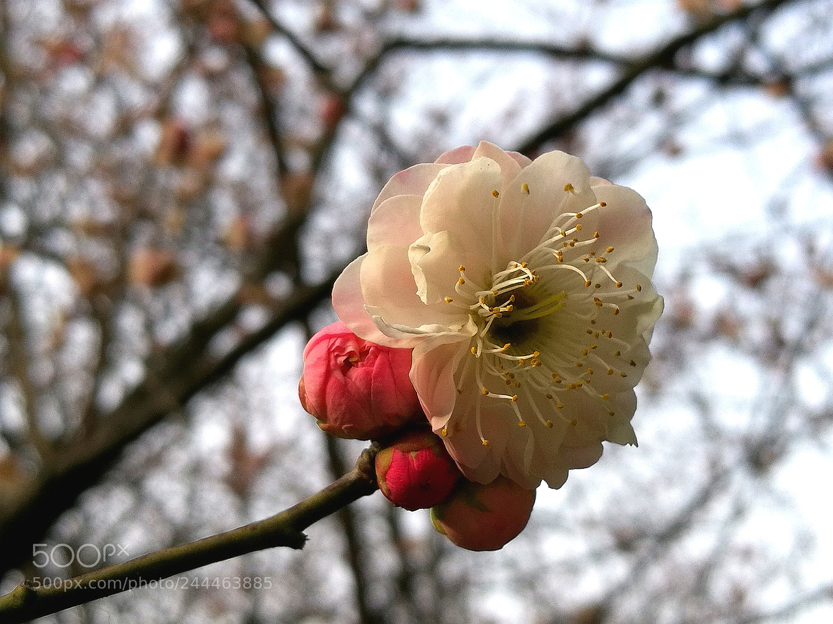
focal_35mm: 59
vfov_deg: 24.8
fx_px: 1420
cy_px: 312
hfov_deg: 32.7
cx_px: 416
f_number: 2.2
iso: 50
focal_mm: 4.5
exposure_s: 1/250
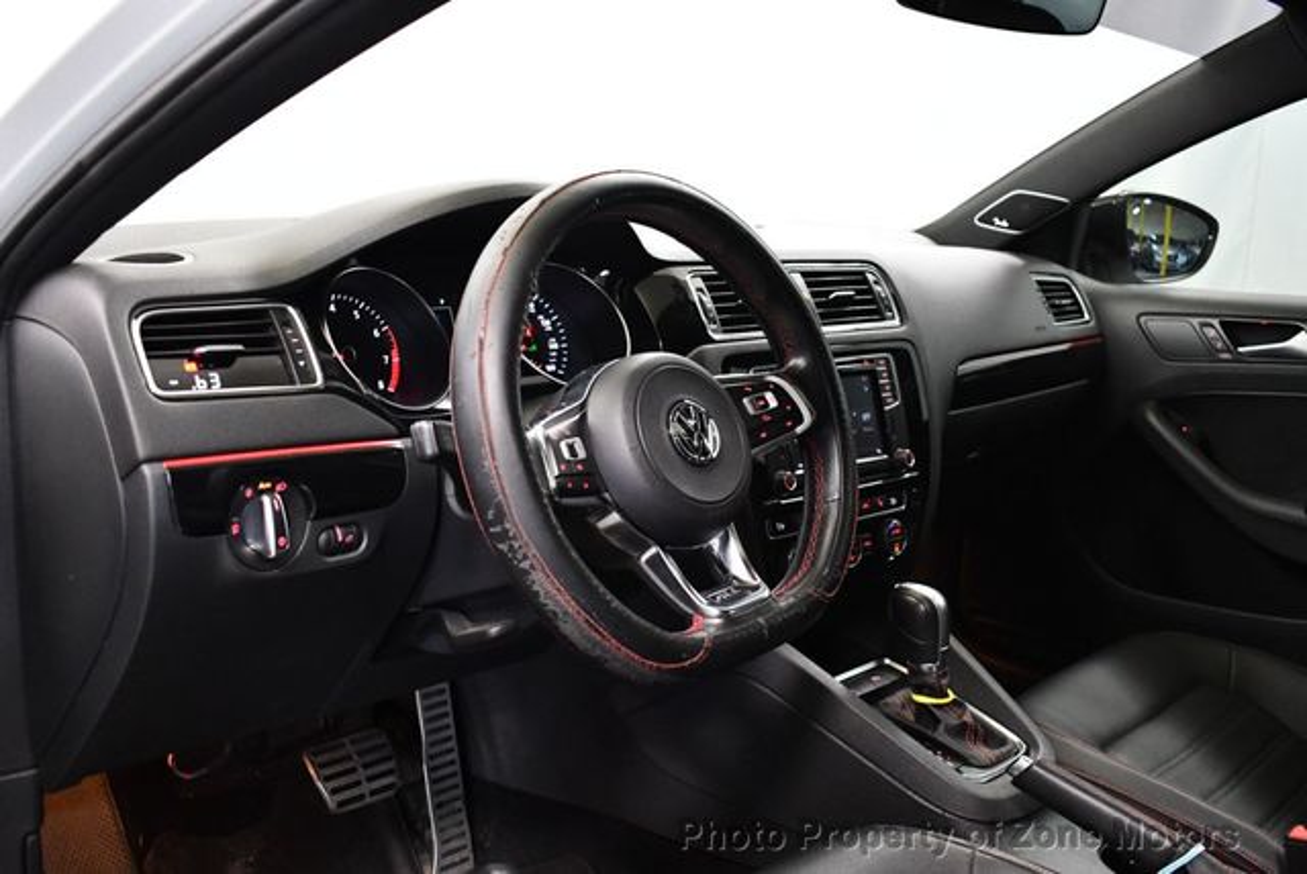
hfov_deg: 53.1
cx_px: 654
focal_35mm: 36
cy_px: 437
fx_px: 1308
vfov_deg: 36.9
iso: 3200
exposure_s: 1/80
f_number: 3.5
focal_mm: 18
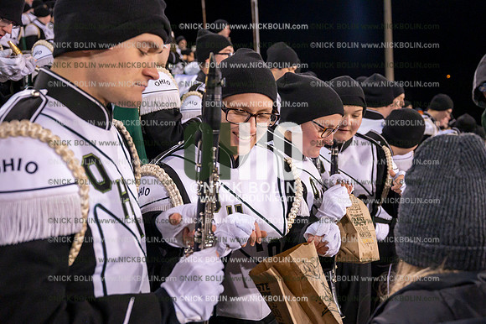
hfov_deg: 47.4
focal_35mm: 41
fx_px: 553
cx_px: 243
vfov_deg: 32.6
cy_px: 162
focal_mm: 41
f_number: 4.5
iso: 5000
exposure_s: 1/640
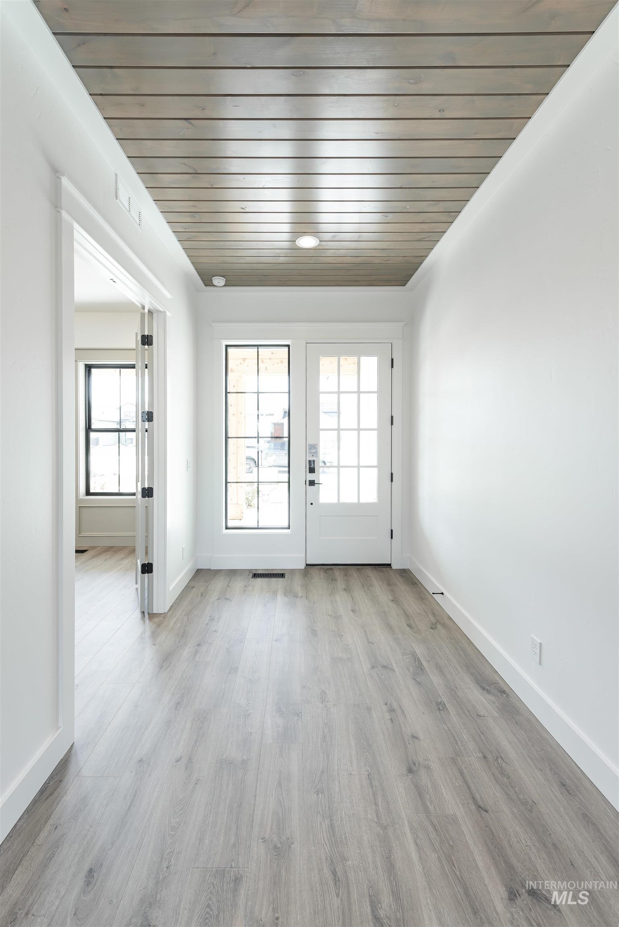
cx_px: 310
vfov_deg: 104.2
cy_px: 464
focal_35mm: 14
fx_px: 361
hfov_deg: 81.3
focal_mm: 14
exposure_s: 1/60
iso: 200
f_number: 4.5
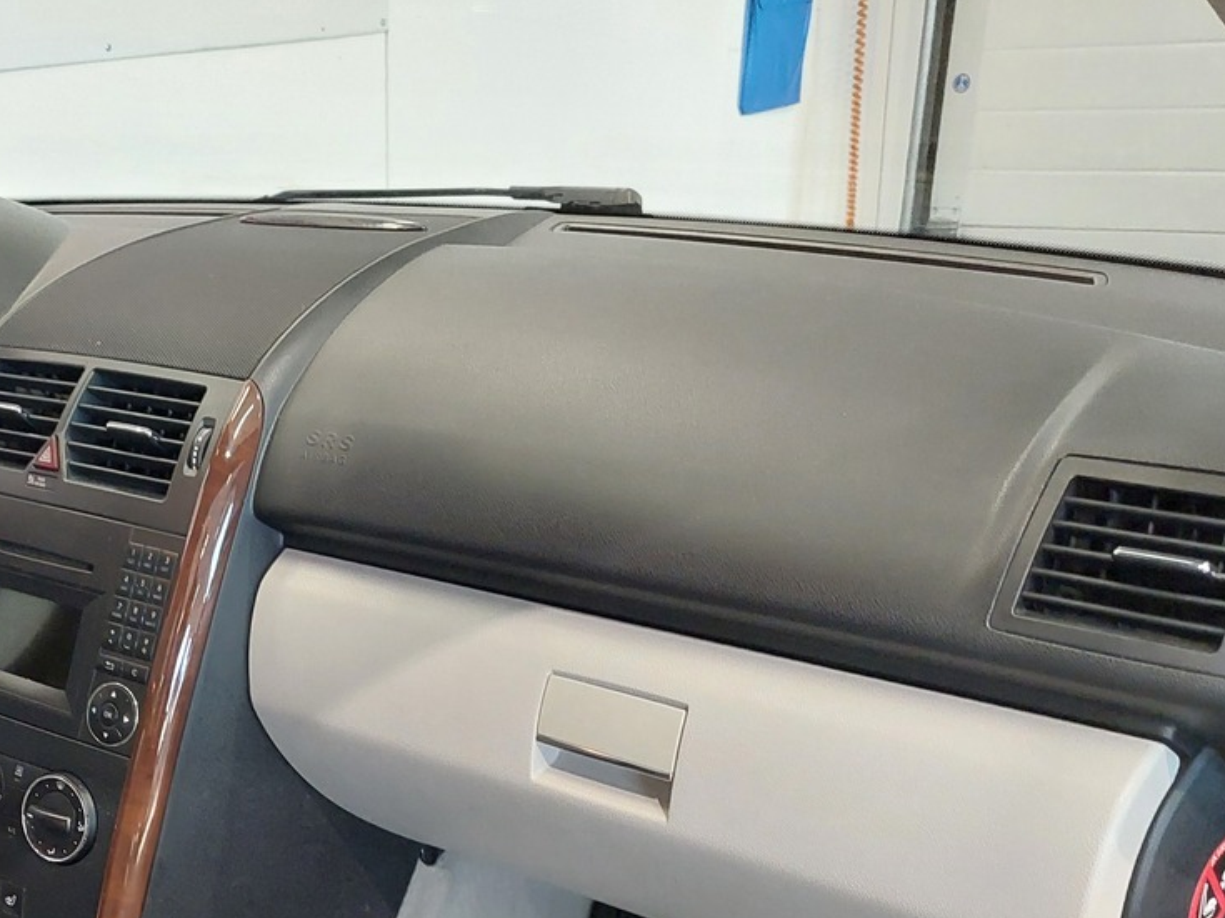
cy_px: 893
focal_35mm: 49
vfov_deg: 28.1
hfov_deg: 36.7
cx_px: 142
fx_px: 1734
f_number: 1.8
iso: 500
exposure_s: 1/60
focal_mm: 5.23
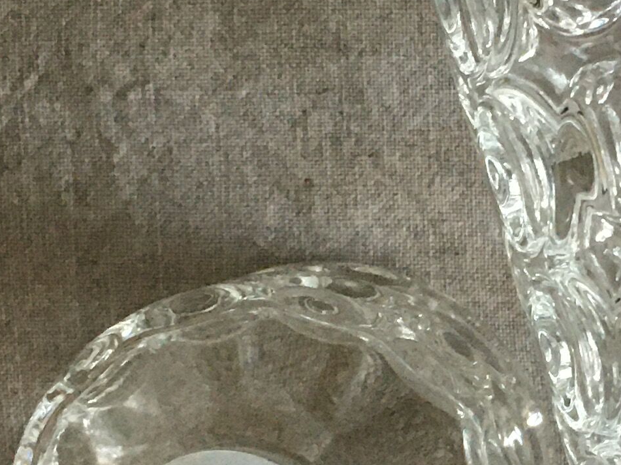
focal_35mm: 123
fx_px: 2206
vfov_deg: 12.0
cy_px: 267
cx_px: 649
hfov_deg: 15.7
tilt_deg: -82.1
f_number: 2.2
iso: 200
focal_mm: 4.15
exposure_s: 1/30
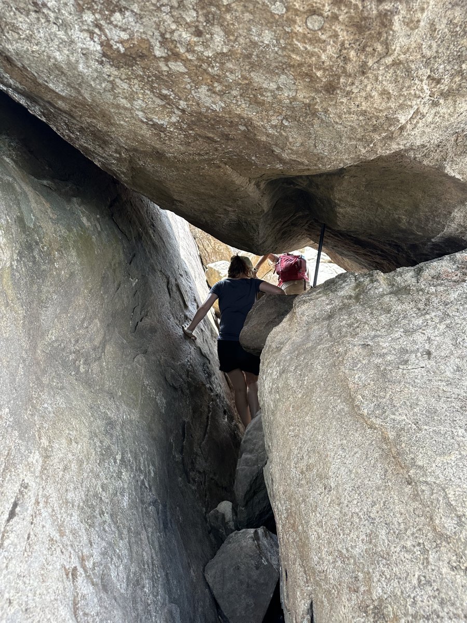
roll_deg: -1.3
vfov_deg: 71.6
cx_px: 234
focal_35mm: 24
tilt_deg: -9.0
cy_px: 312
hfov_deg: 56.8
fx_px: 432
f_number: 1.78
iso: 125
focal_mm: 6.86
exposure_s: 1/161
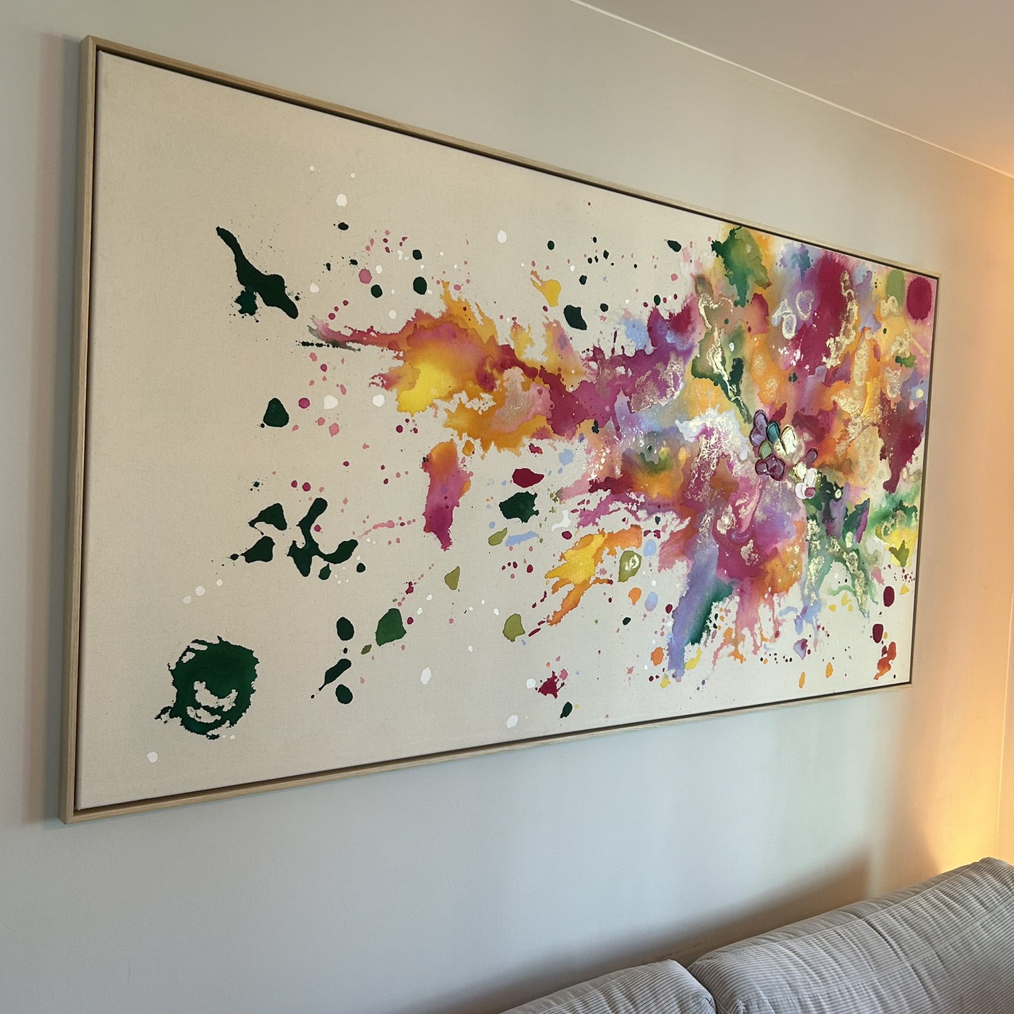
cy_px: 500
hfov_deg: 52.5
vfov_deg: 52.5
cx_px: 502
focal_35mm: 31
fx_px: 1027
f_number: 1.5
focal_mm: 5.7
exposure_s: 1/100
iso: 80
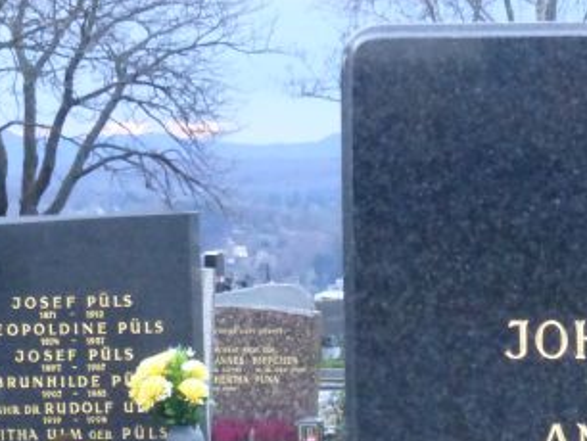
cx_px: 683
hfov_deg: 8.8
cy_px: 571
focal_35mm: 222
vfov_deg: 6.6
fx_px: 3768
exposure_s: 1/15
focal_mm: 15.1
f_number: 5.2
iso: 1000
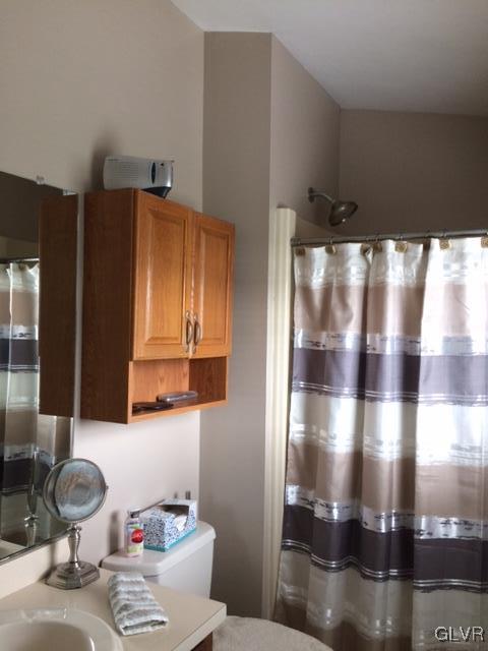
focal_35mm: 29
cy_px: 326
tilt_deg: +0.3
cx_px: 244
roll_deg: +0.2
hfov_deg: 48.2
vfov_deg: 61.7
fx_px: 545
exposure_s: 1/30
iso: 100
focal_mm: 4.15
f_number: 2.2
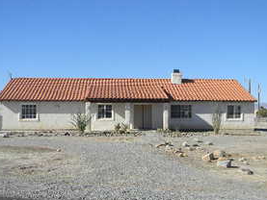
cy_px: 123
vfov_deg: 32.1
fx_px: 347
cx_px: 139
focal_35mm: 45
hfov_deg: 42.1
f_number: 7.4
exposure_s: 1/252
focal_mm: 6.4
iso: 80
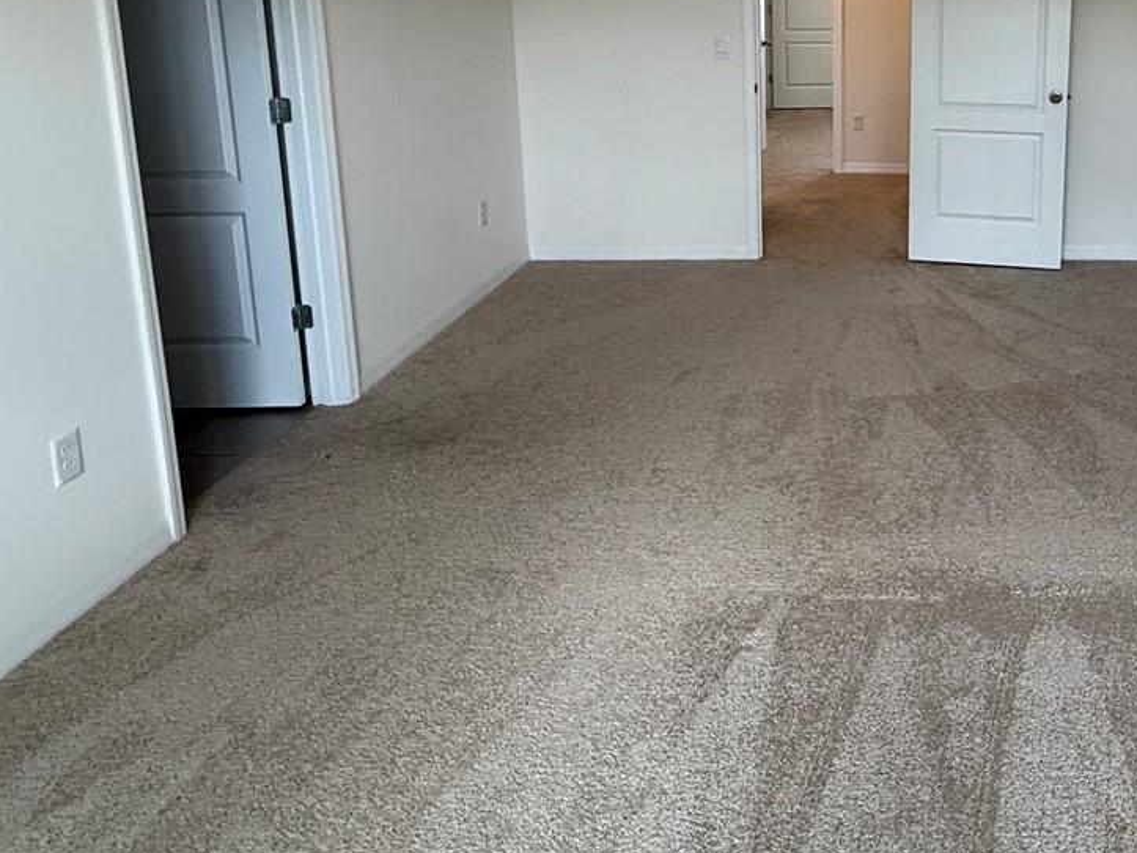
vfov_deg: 42.9
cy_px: 143
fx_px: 1018
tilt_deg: -8.5
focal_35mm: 31
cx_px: 918
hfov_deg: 54.2
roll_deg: +0.9
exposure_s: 1/120
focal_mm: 2.22
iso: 160
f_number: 2.2
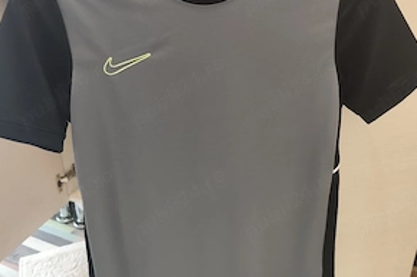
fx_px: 382
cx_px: 207
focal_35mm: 33
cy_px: 109
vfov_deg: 39.7
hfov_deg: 57.2
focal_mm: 6.19
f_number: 1.65
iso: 1250
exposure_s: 1/33.3
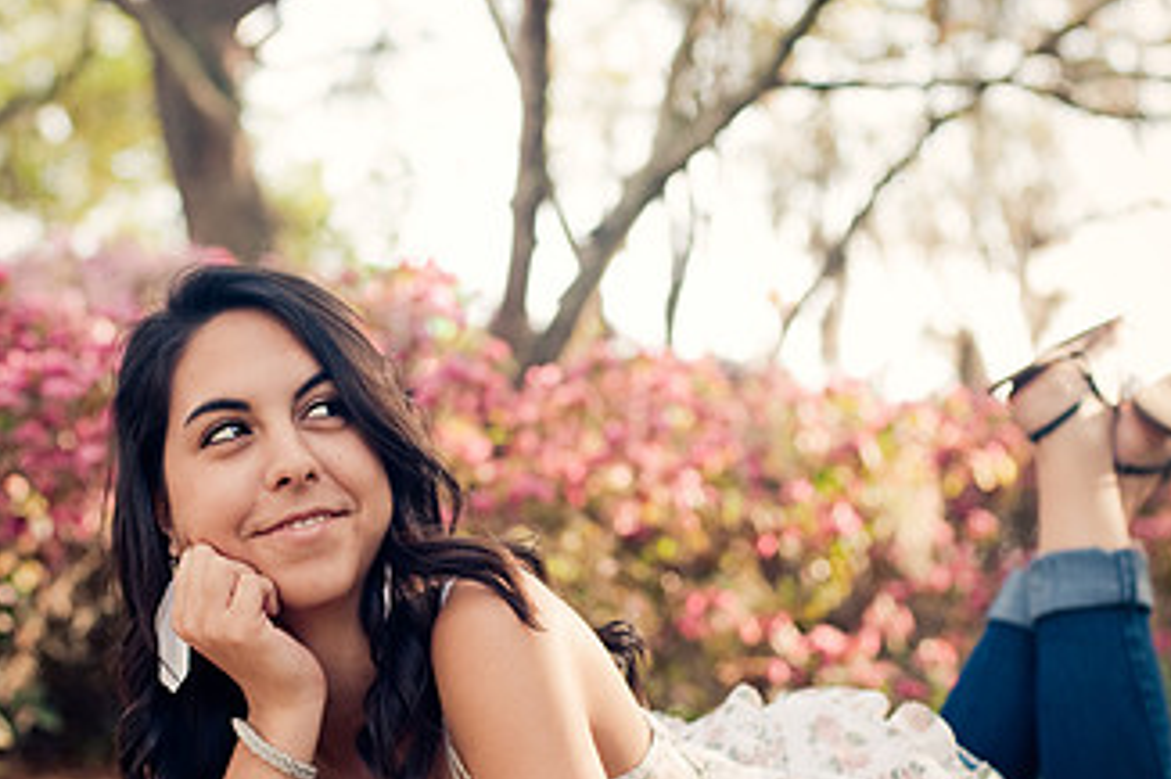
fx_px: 2893
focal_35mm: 89
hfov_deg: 22.8
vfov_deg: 15.3
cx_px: 463
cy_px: 506
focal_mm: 50
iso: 200
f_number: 3.2
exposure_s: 1/250
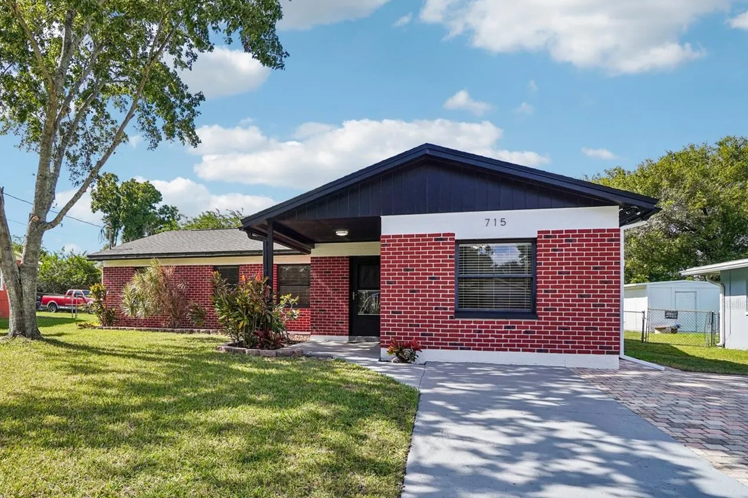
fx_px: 428
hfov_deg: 81.4
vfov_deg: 59.8
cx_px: 306
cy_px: 304
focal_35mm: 21
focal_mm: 11
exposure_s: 1/125
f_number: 8
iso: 100
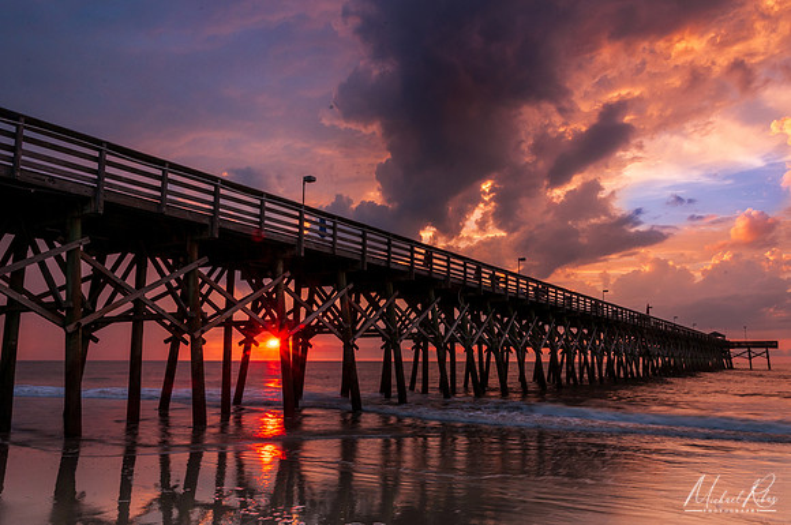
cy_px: 262
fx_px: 592
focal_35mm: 27
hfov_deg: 67.5
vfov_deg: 47.8
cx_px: 396
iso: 200
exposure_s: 1/4
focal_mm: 18
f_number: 22
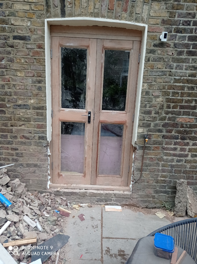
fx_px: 213
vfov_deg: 63.5
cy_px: 132
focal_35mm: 28
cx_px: 98
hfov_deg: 49.7
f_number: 1.79
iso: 100
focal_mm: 4.74
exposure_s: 1/153
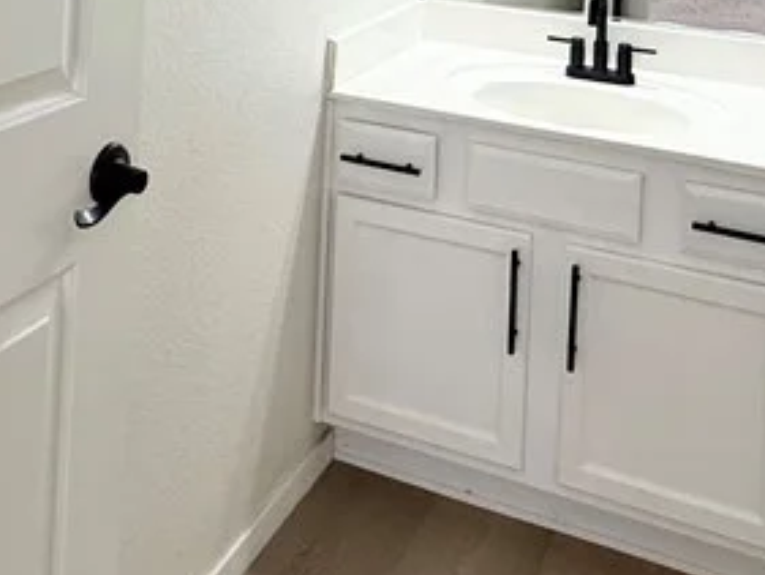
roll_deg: -2.2
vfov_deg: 24.2
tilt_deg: -0.4
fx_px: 1128
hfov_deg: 37.4
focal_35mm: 51
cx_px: 316
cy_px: -215
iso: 100
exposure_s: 1/120
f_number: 2.2
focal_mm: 2.22
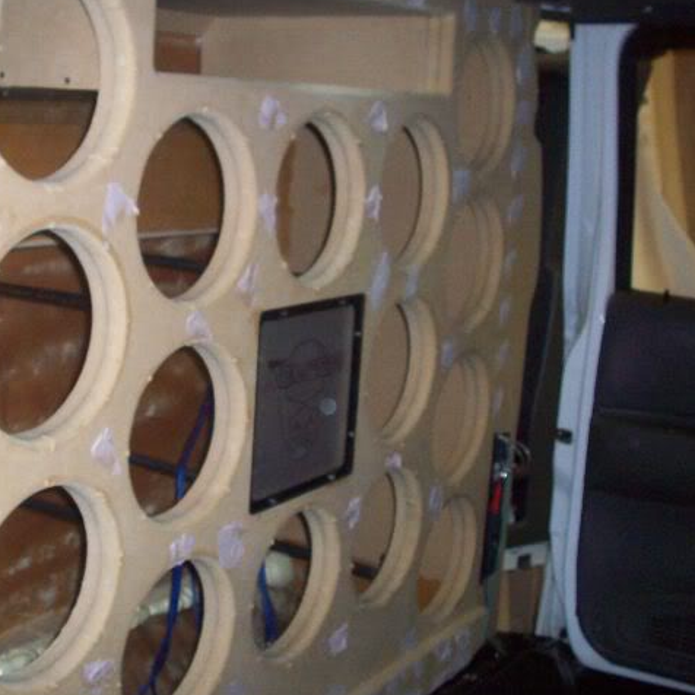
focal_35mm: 55
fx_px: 1249
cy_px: 329
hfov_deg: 30.7
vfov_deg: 31.1
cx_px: 196
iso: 200
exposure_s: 1/64
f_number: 2.8
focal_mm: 6.2
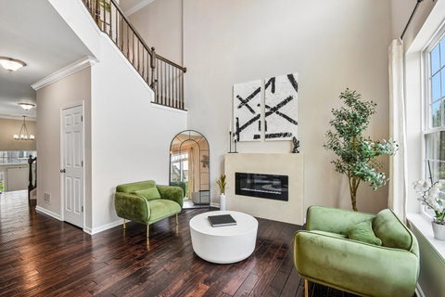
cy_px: 148
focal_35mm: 15
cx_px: 222
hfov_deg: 100.4
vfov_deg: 77.3
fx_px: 185
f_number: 8
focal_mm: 10
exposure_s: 1/100
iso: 500
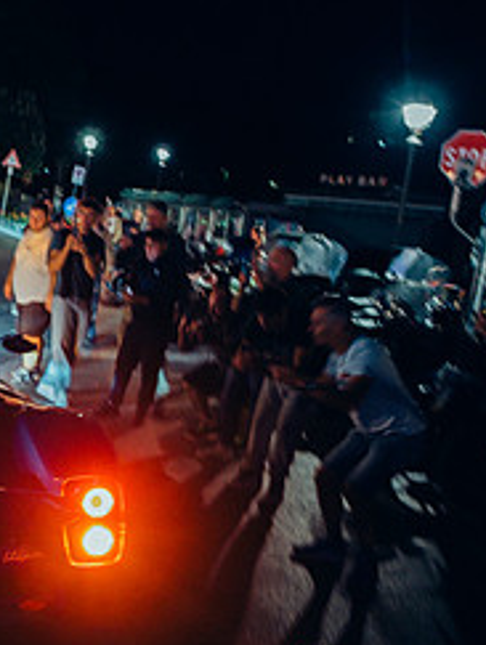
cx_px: -114
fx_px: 1027
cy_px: 423
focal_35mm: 55
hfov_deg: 24.0
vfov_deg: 34.6
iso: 1600
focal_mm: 16
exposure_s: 1/8
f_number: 3.2
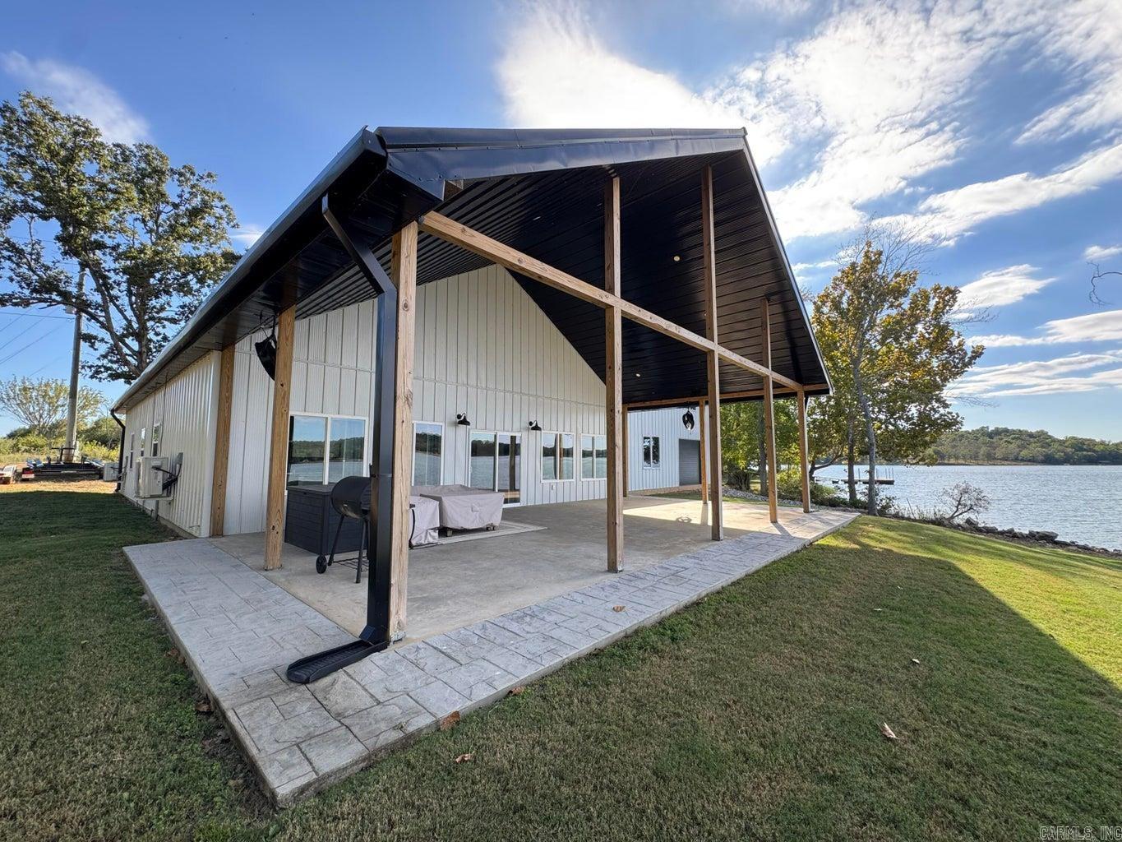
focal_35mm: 14
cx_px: 561
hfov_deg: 102.1
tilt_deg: +5.6
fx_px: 454
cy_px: 421
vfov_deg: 85.7
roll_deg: +0.0
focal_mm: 2.22
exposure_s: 1/394
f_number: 2.2
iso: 40
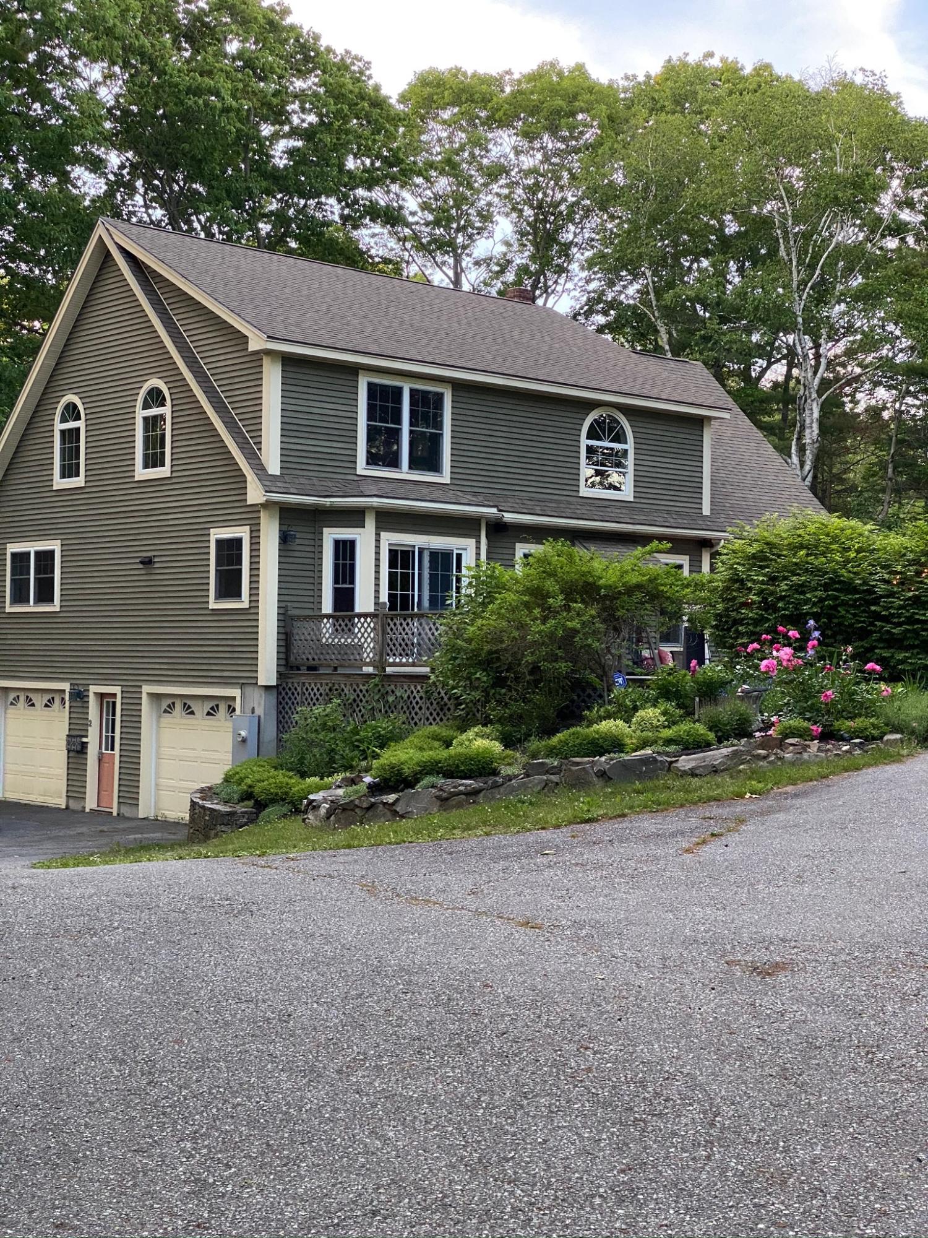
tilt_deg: +0.5
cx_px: 464
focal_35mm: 52
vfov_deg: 36.8
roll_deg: -1.8
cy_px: 619
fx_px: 1859
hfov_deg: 28.0
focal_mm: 6
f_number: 2
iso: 125
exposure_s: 1/121
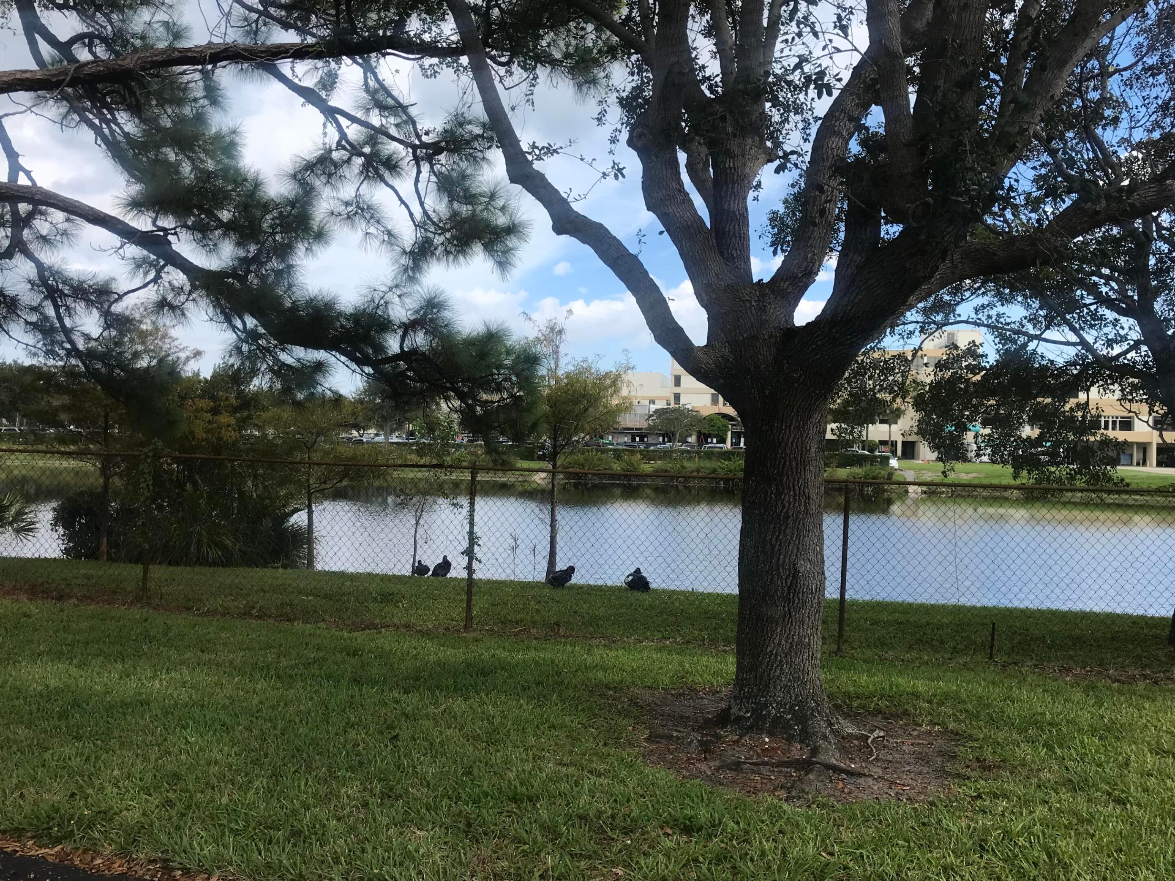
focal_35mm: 29
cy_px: 433
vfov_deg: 48.2
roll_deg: -1.1
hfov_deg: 61.7
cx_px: 586
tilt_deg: +0.9
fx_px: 984
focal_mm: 3.99
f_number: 1.8
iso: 20
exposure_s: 1/1227
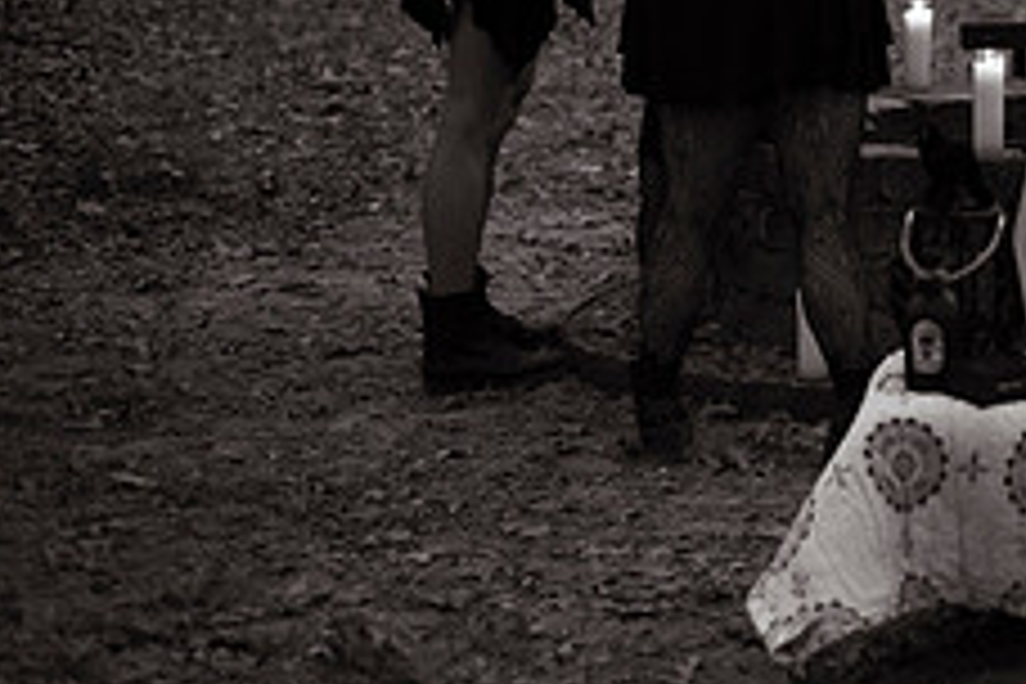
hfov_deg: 15.6
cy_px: -34
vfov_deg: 10.7
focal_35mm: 127
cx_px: 1179
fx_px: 3619
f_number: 2
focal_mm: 50
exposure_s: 1/250
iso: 800
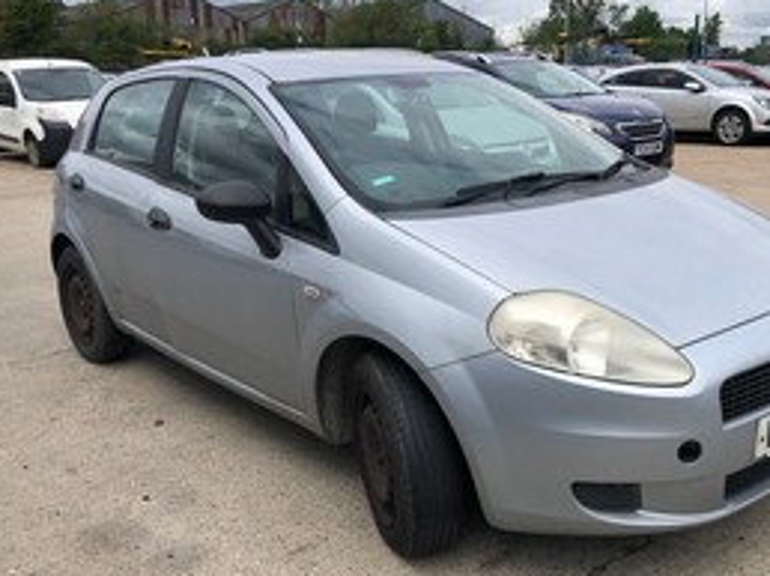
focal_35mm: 38
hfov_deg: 48.8
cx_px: 457
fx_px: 844
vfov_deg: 37.7
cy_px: 287
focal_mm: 4
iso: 20
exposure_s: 1/1919
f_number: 1.8
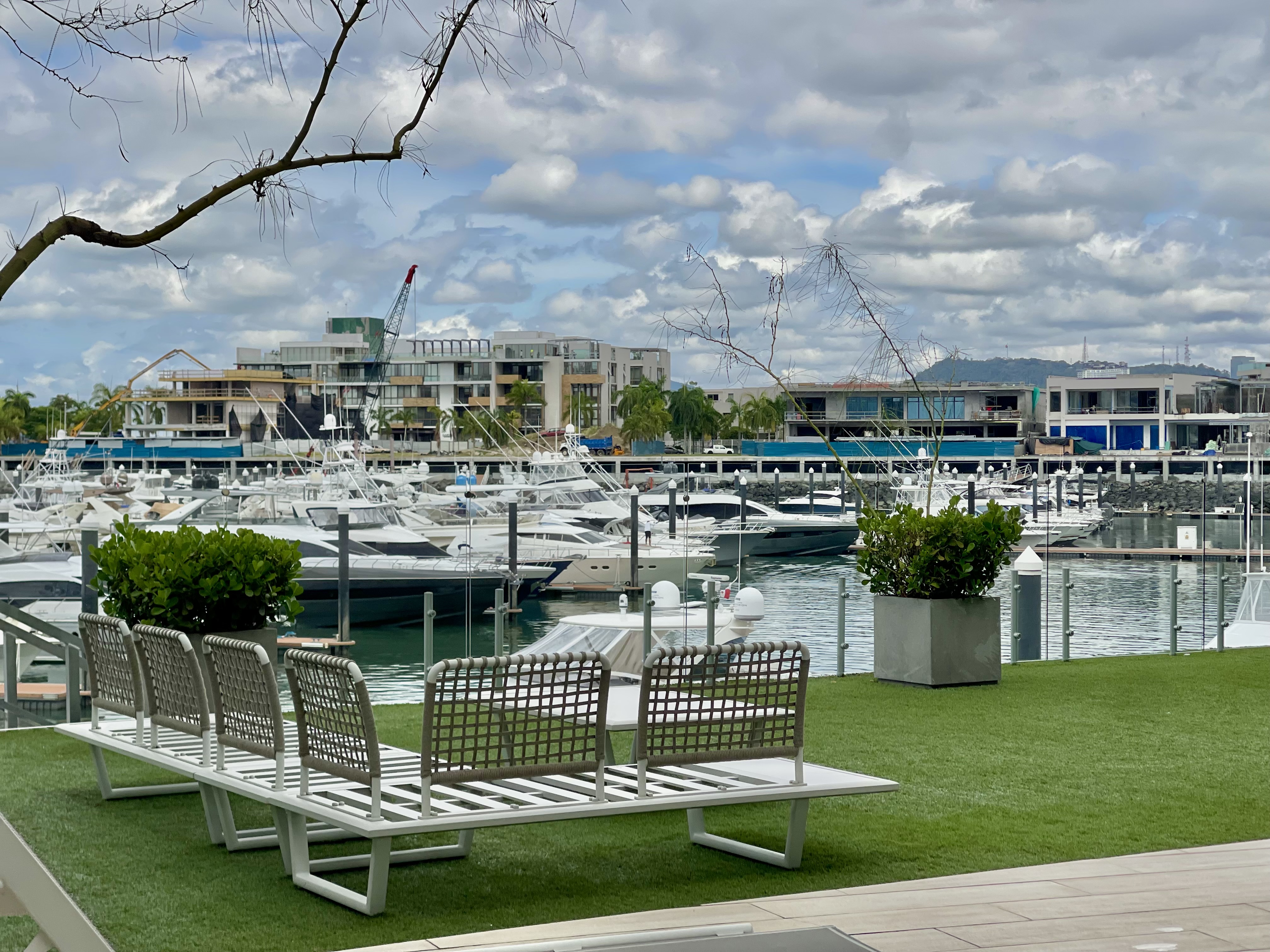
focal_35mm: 64
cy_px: 476
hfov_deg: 30.3
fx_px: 2348
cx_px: 635
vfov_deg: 22.9
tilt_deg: -0.4
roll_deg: -0.2
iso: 32
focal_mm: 7.5
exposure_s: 1/1727
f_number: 2.2
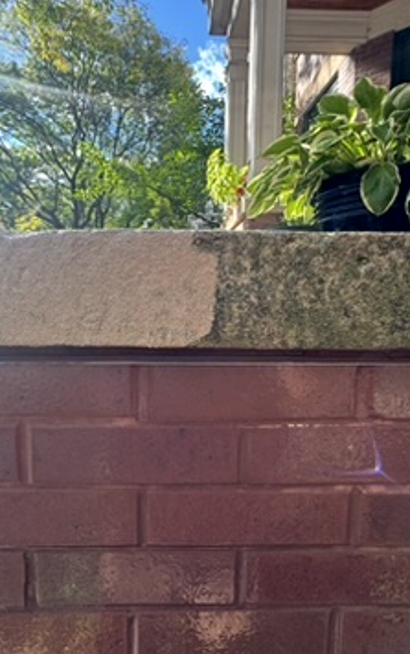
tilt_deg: -7.6
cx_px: 186
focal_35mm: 20
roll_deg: -1.7
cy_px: 325
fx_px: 357
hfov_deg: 59.6
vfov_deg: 85.0
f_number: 2.2
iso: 40
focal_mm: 2.22
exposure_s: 1/109
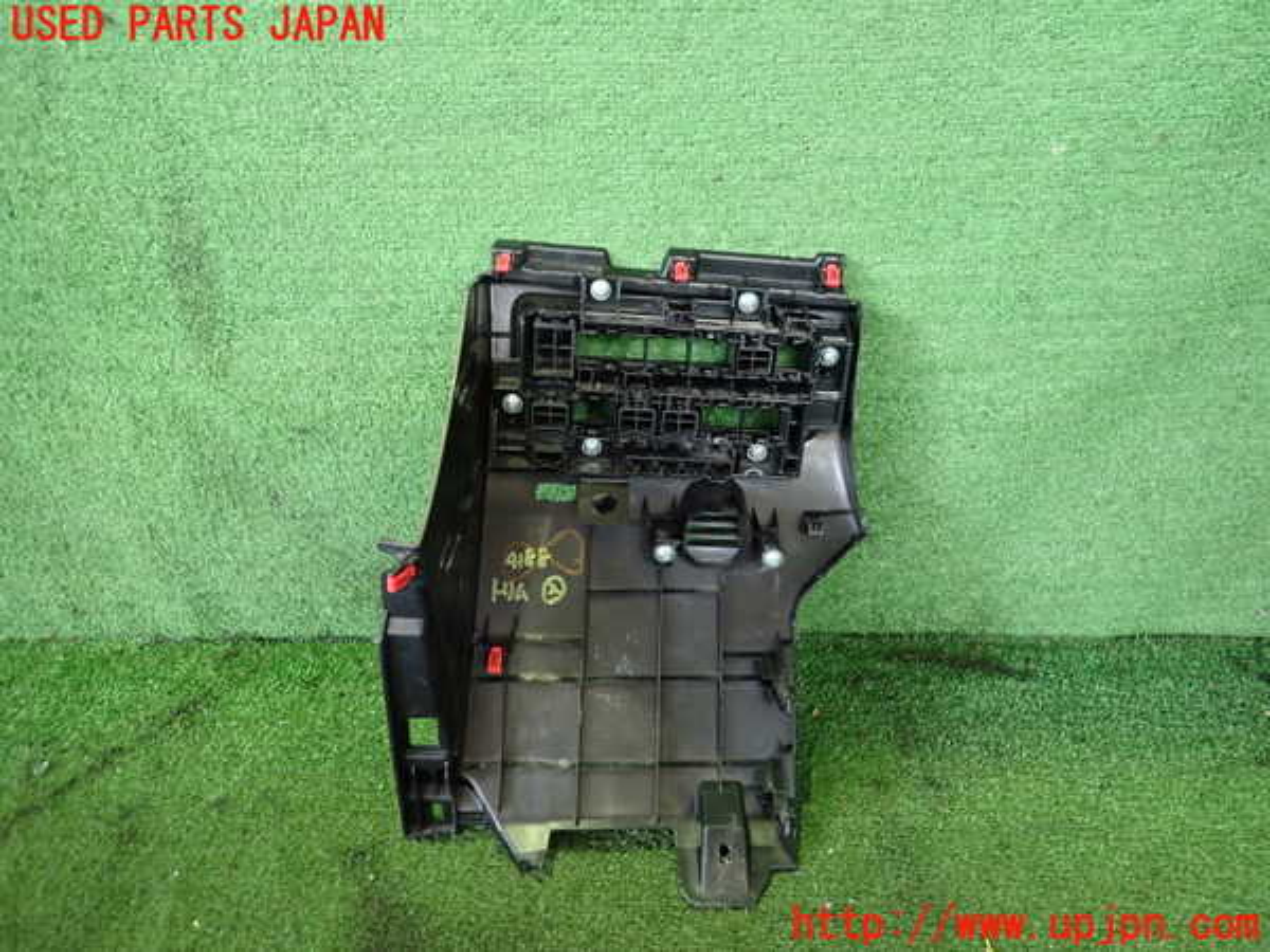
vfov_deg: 54.9
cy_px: 476
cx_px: 635
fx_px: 917
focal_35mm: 25
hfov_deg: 69.4
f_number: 2
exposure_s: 1/30
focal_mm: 4.5
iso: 640
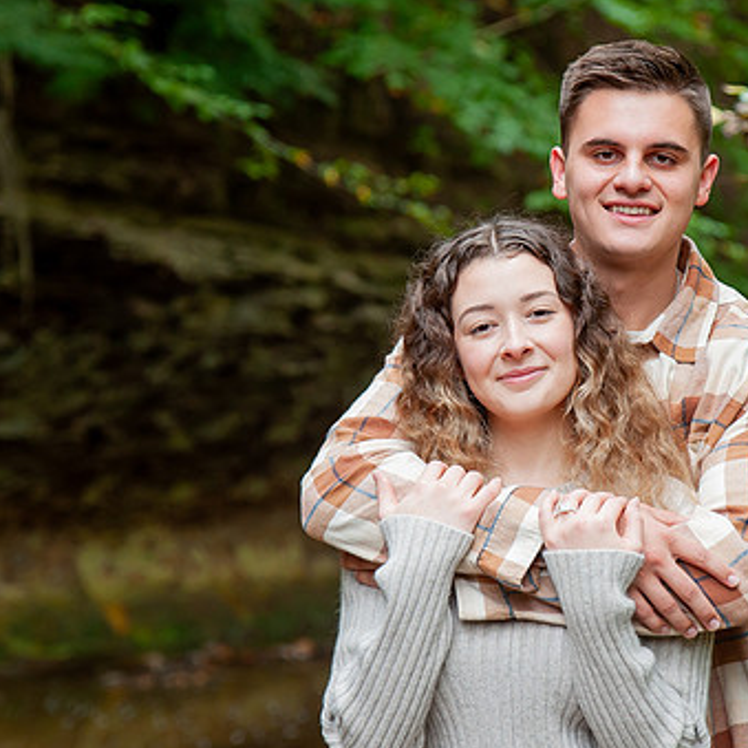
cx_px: 480
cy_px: 312
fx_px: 3031
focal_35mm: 124
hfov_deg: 14.0
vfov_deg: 14.1
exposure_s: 1/160
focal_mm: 65
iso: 400
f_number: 2.8
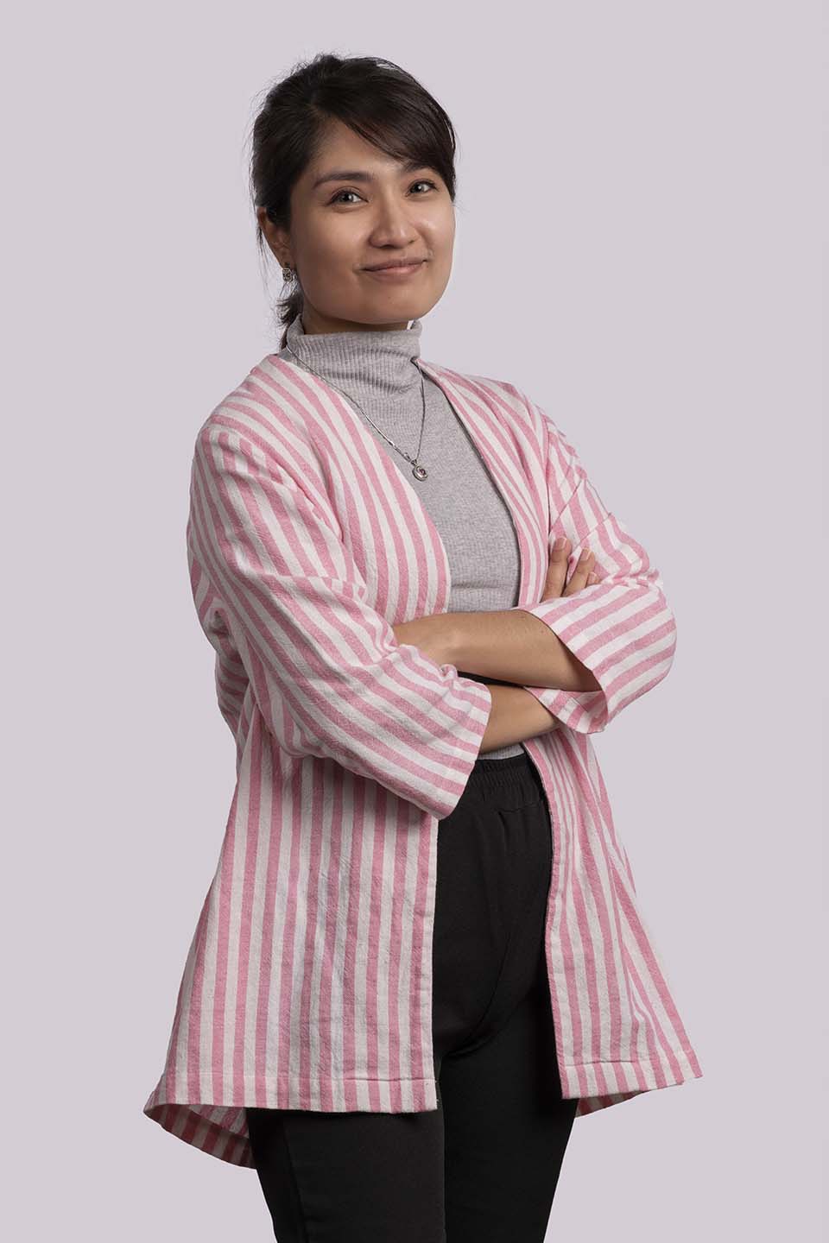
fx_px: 3627
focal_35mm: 105
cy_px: 622
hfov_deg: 13.0
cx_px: 414
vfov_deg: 19.5
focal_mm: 105
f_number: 10
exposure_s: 1/250
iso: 125
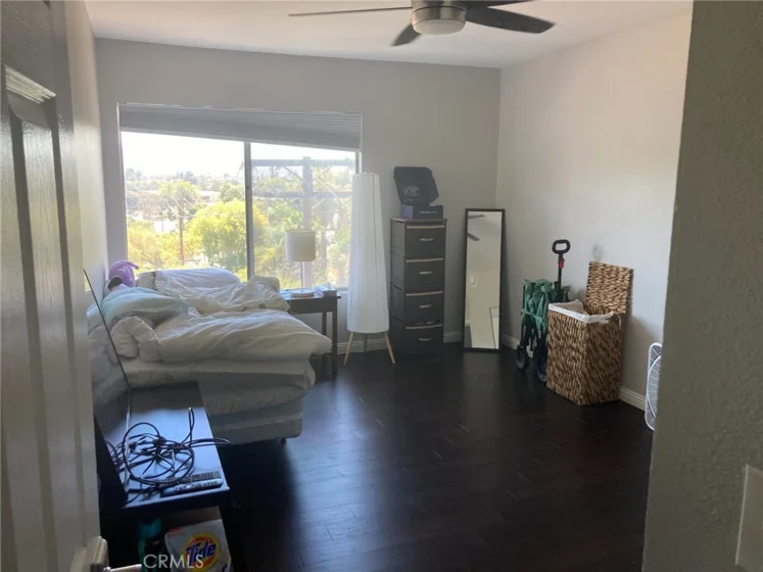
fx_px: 617
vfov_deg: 49.7
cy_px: 286
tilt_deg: -8.7
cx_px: 382
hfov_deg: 63.5
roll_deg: -1.4
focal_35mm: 28
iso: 80
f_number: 1.8
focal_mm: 3.99
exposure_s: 1/121
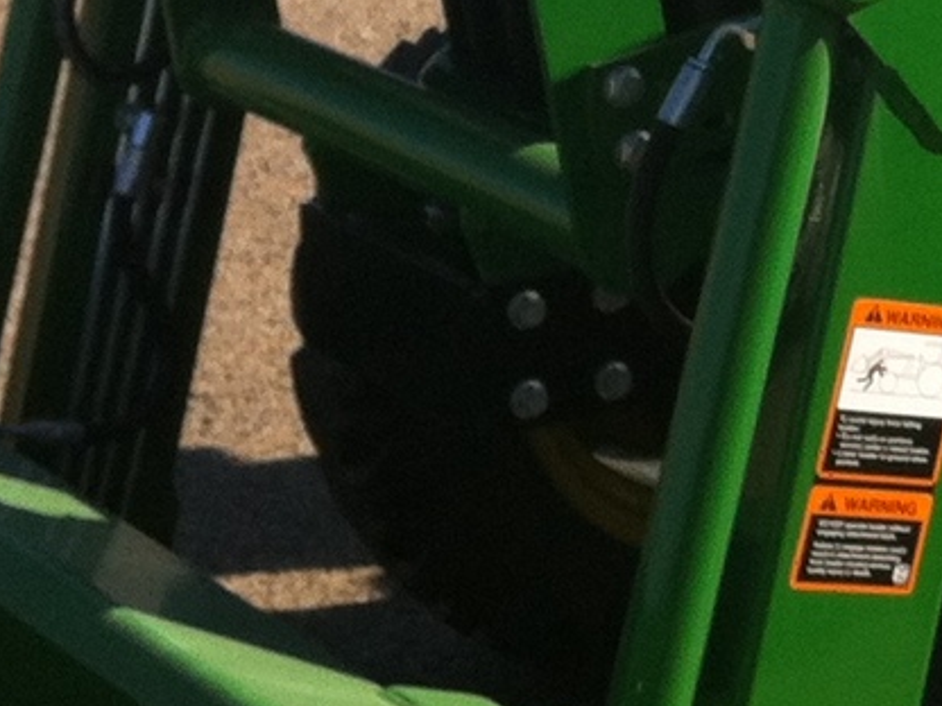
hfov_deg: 11.0
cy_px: -215
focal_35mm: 172
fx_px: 4681
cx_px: 1513
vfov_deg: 8.5
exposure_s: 1/943
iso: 80
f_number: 2.8
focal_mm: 3.85
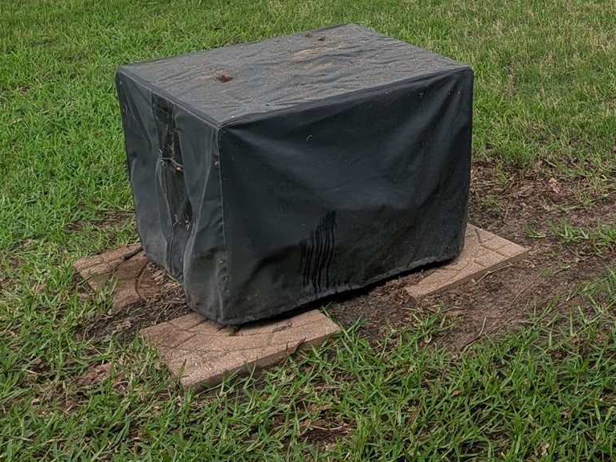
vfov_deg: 21.0
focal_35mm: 64
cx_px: 748
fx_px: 1139
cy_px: -129
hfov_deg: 26.7
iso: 25
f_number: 1.68
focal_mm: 6.9
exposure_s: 1/108
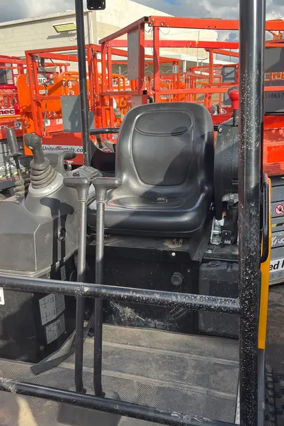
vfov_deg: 58.7
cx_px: 146
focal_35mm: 32
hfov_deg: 41.1
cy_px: 215
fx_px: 379
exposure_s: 1/1186
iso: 50
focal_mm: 5.1
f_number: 1.6
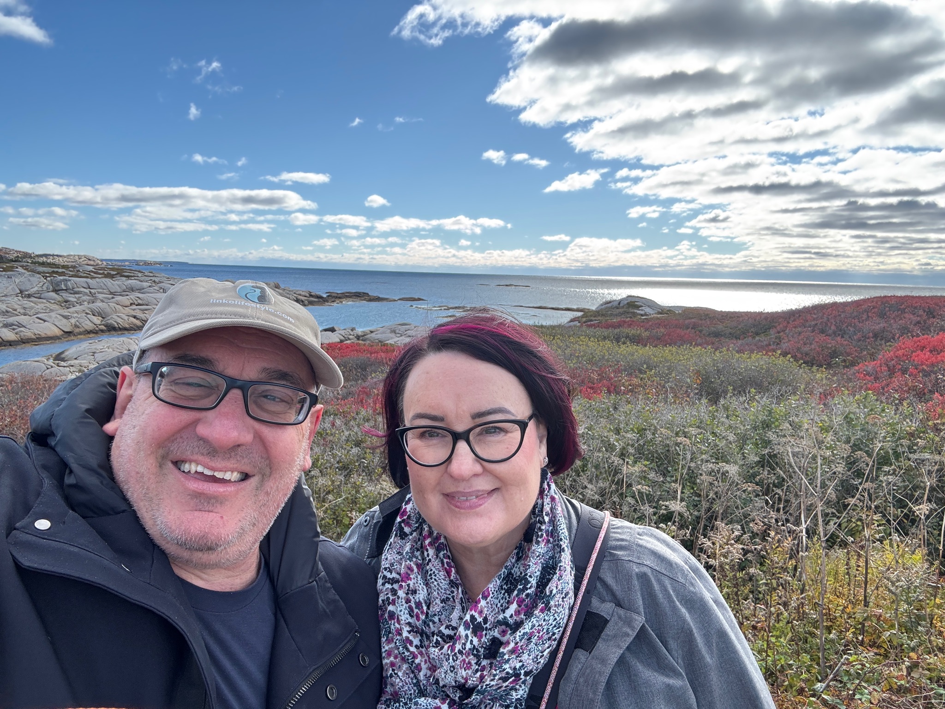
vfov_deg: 58.9
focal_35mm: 23
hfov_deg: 73.9
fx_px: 628
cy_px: 354
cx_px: 472
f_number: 1.9
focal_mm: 2.69
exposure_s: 1/373
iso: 25
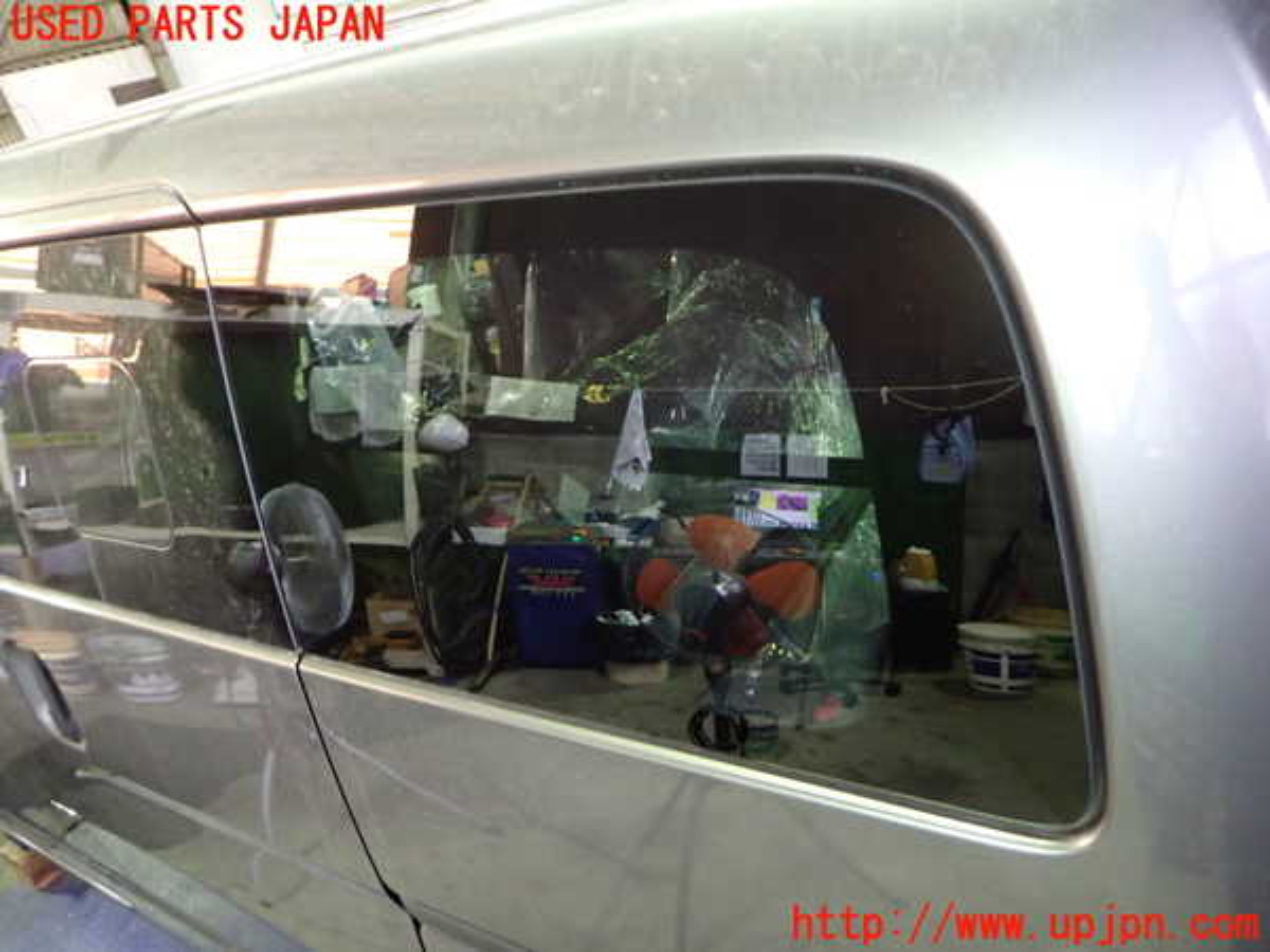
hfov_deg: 69.4
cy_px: 476
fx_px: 917
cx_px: 635
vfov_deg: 54.9
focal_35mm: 25
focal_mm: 4.5
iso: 800
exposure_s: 1/25
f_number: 2
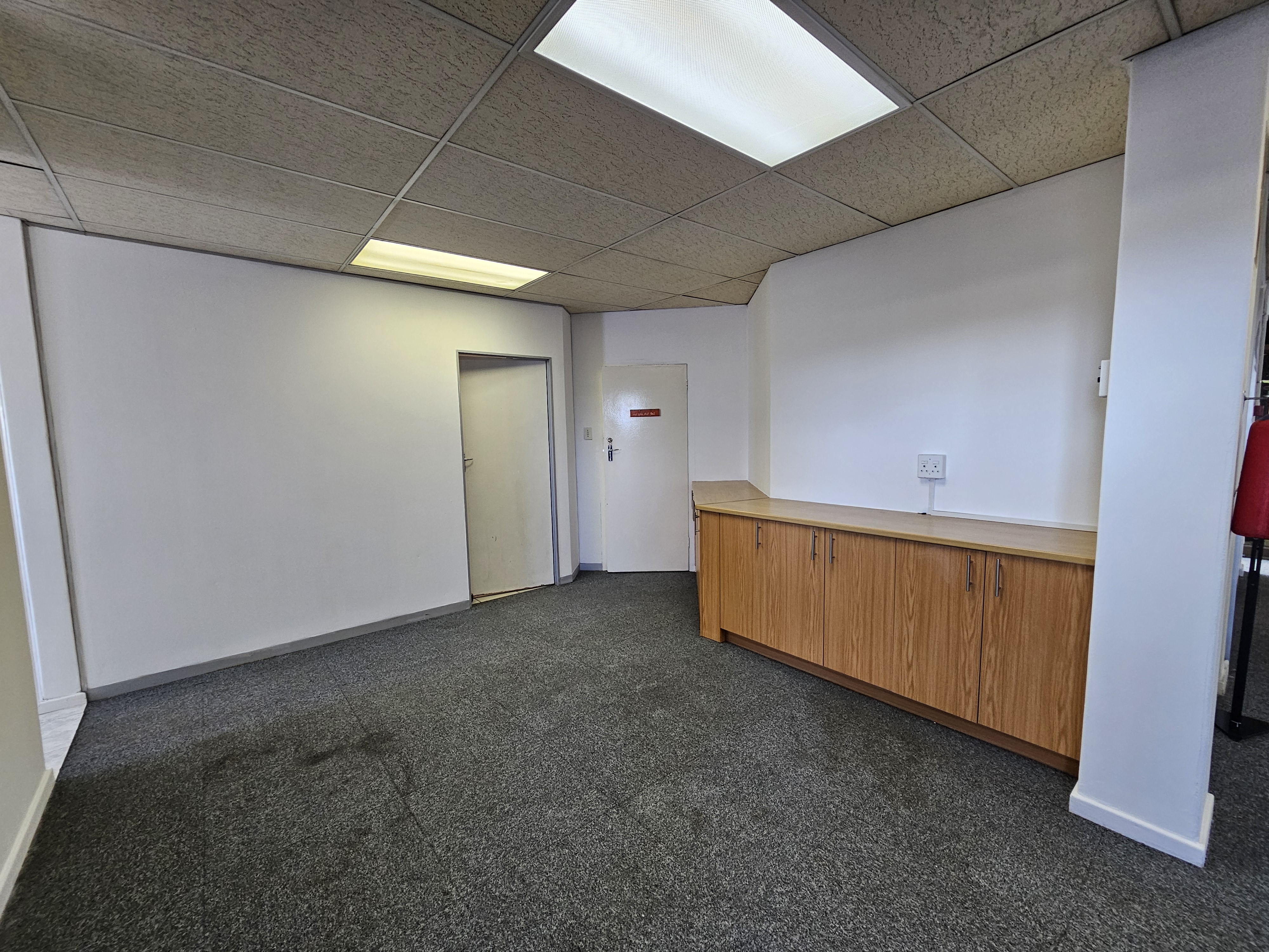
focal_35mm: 13
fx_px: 477
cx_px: 634
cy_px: 476
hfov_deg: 106.2
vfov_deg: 89.9
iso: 200
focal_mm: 2.2
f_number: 2.2
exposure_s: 1/50
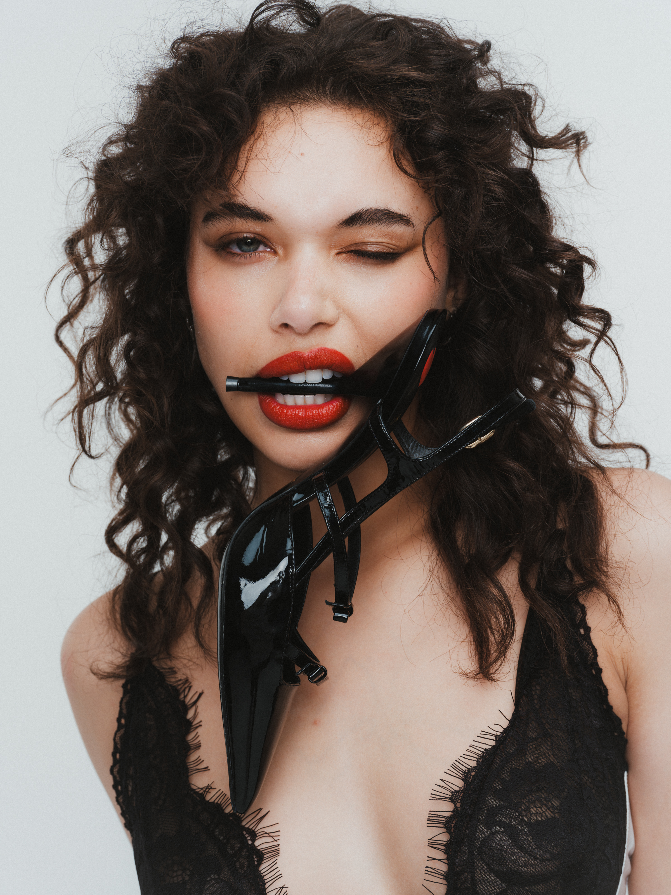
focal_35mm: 79
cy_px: 448
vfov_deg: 24.7
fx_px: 2042
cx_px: 336
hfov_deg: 18.7
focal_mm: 100
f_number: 11
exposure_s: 1/125
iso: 320
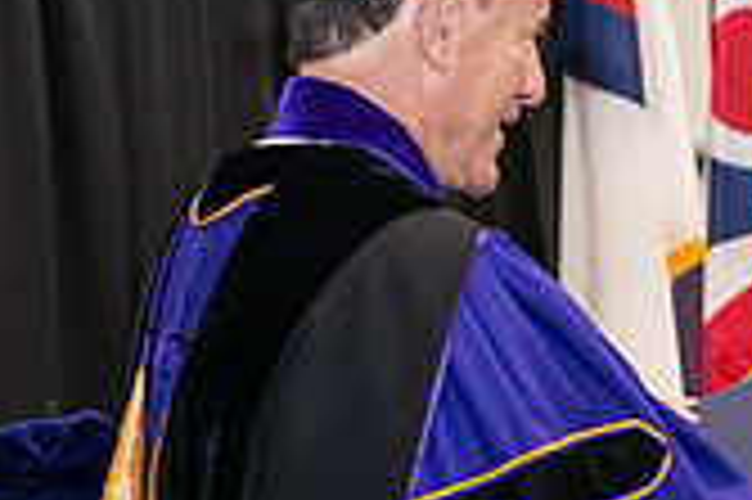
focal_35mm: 243
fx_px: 5071
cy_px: 408
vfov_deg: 5.6
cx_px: 829
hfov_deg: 8.4
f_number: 5
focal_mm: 70
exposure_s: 1/125
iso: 2500
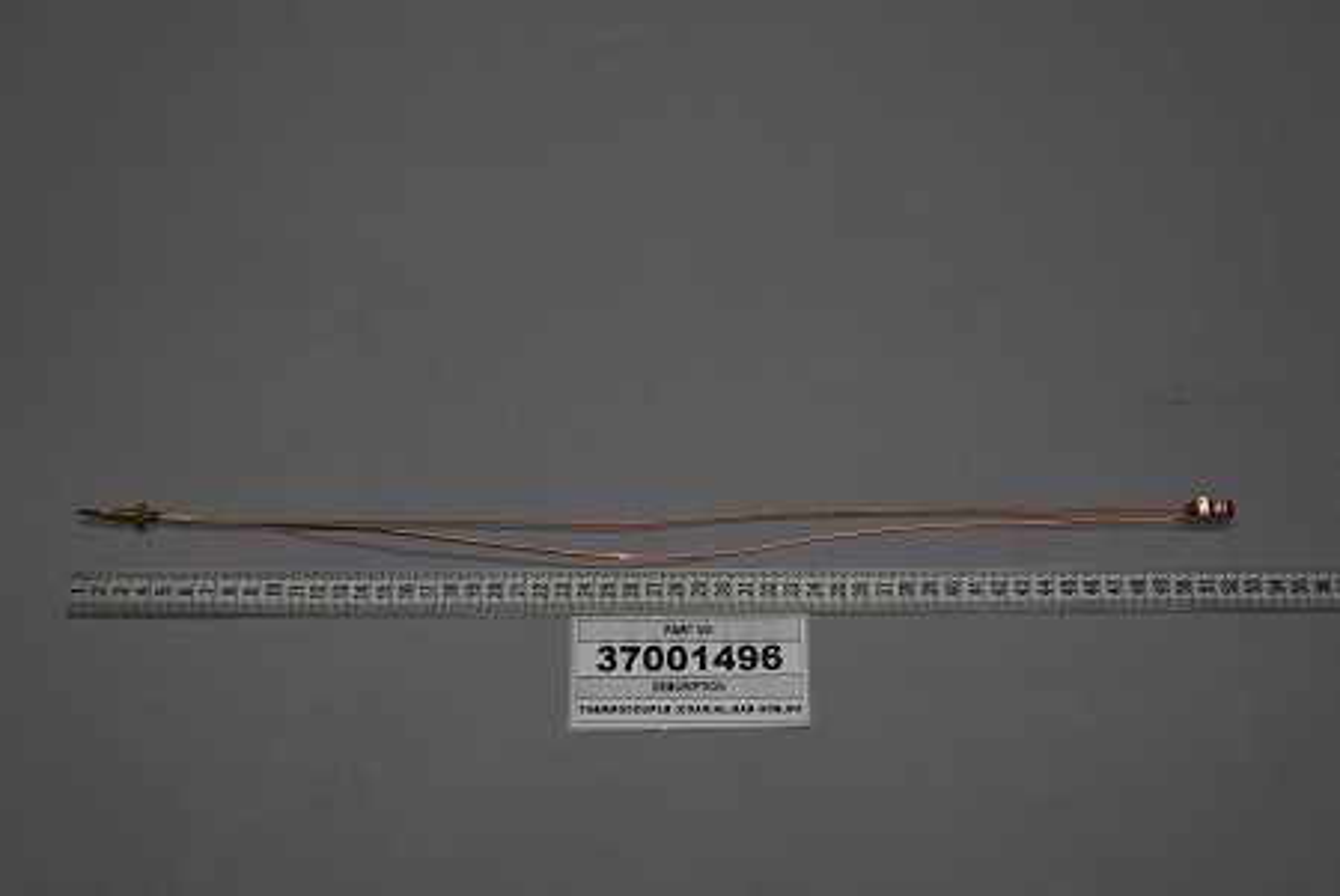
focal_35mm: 42
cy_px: 448
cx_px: 670
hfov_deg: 46.4
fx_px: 1565
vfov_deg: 32.0
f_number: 4
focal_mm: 28
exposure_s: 1/80
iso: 200
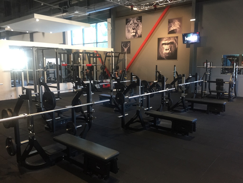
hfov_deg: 61.7
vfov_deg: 48.2
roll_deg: -0.9
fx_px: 204
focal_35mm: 29
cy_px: 92
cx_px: 122
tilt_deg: -8.0
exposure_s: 1/33
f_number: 2.2
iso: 160
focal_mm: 4.15
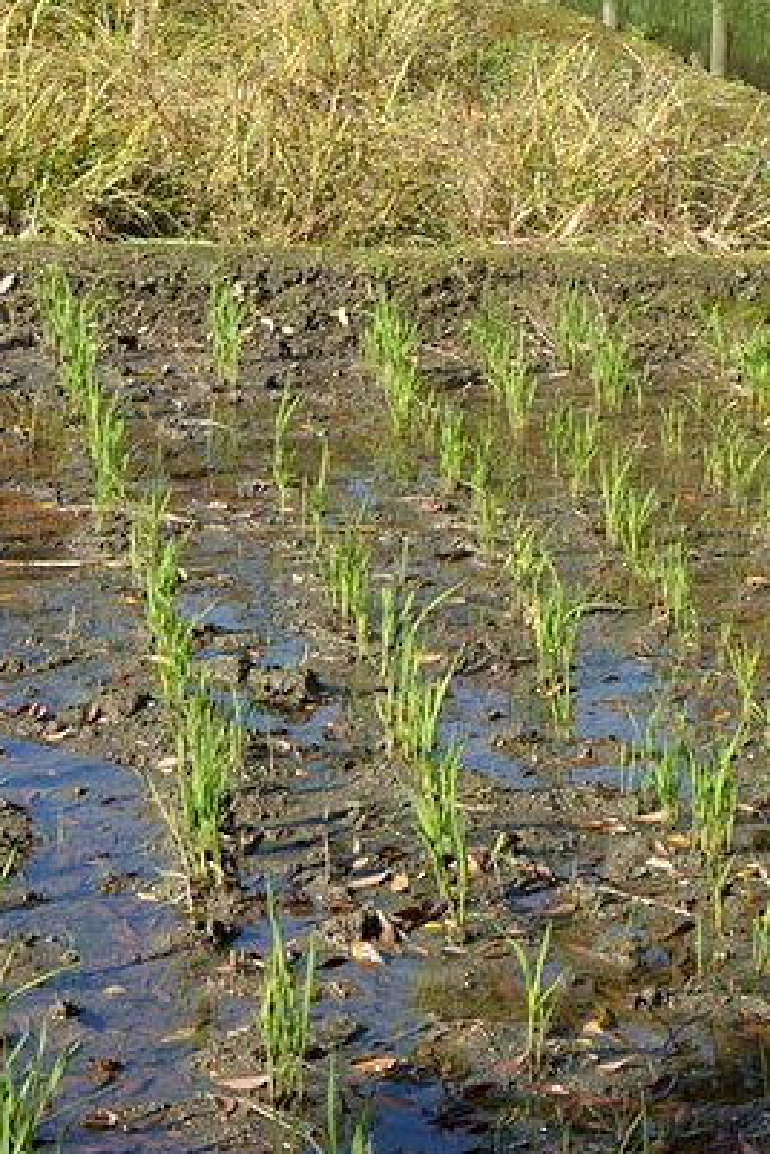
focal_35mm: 107
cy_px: 227
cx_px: 767
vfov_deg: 18.9
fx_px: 3433
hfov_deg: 12.6
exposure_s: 1/250
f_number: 8
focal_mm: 28
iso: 200
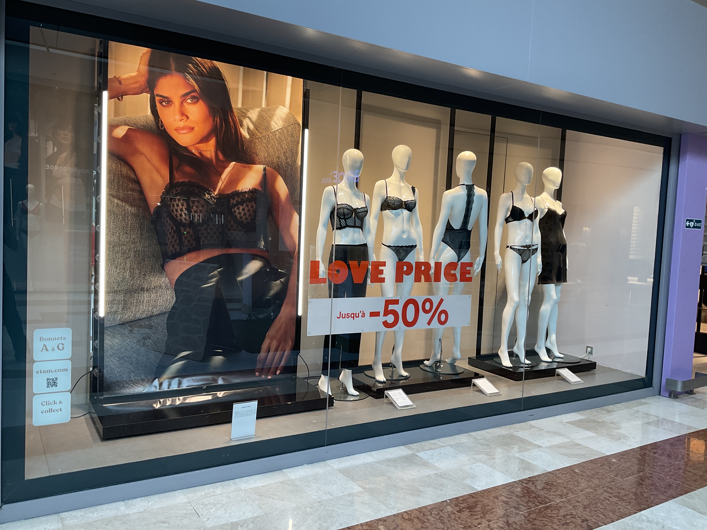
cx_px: 354
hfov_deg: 61.7
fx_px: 592
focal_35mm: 29
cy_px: 265
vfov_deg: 48.2
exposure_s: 1/120
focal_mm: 3
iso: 40
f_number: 1.8
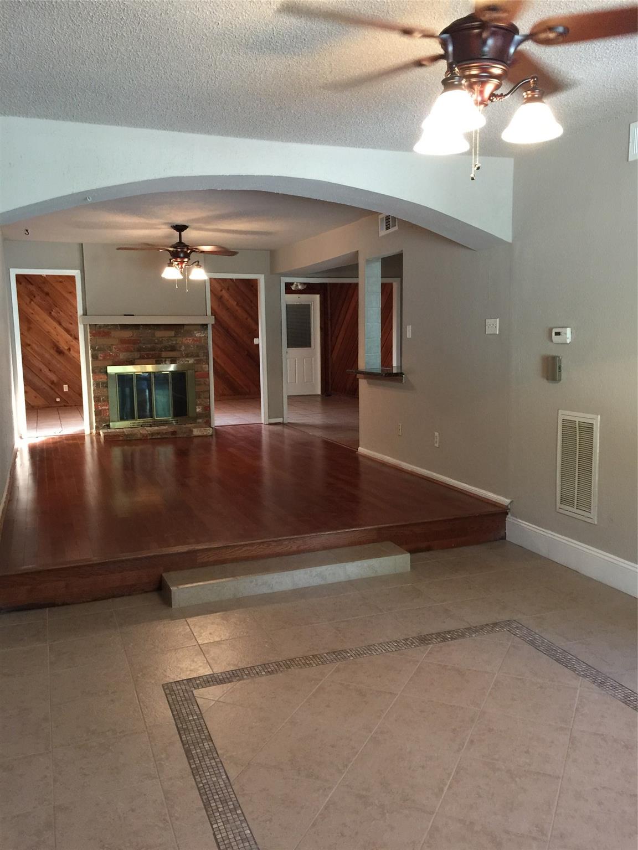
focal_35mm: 29
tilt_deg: -5.7
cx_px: 319
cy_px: 425
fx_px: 713
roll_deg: +0.6
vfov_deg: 61.7
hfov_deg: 48.2
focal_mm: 4.15
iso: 100
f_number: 2.2
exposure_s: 1/15
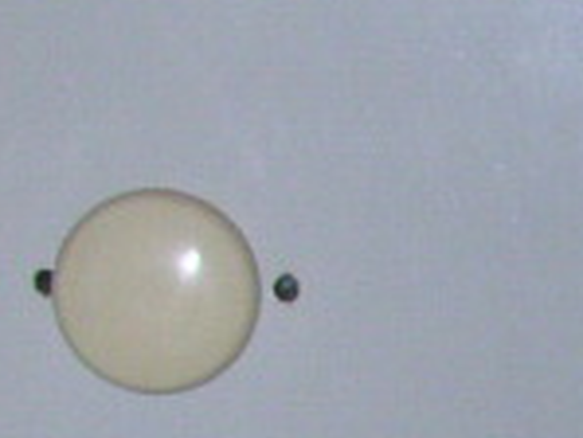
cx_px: 1487
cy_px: 1036
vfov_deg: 4.9
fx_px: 4989
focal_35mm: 296
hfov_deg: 6.3
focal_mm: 6.6
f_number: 2.9
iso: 100
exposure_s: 1/60
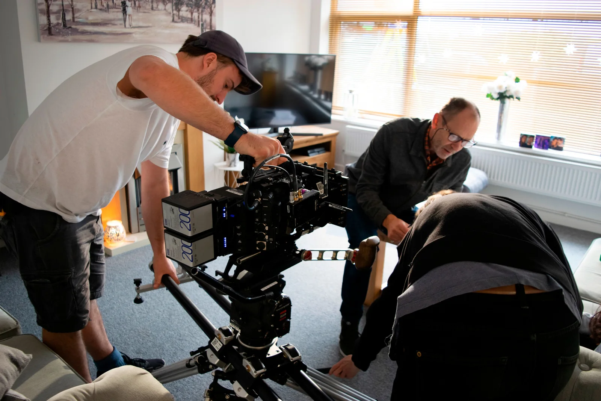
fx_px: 501
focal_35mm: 30
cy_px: 200
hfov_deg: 61.9
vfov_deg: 43.6
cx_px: 300
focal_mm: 20
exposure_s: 1/60
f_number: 4
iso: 500
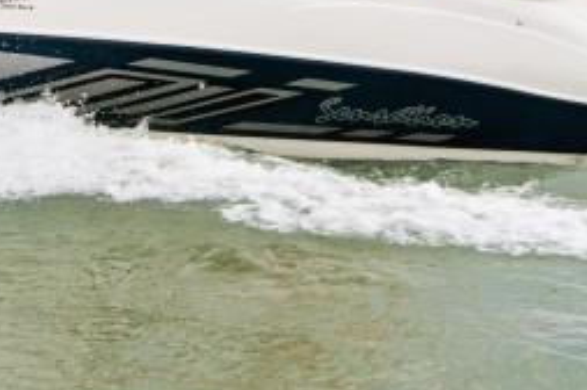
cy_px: -157
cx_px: 111
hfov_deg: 17.8
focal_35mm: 114
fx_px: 1856
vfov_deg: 11.6
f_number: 6.3
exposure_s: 1/640
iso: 640
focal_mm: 24
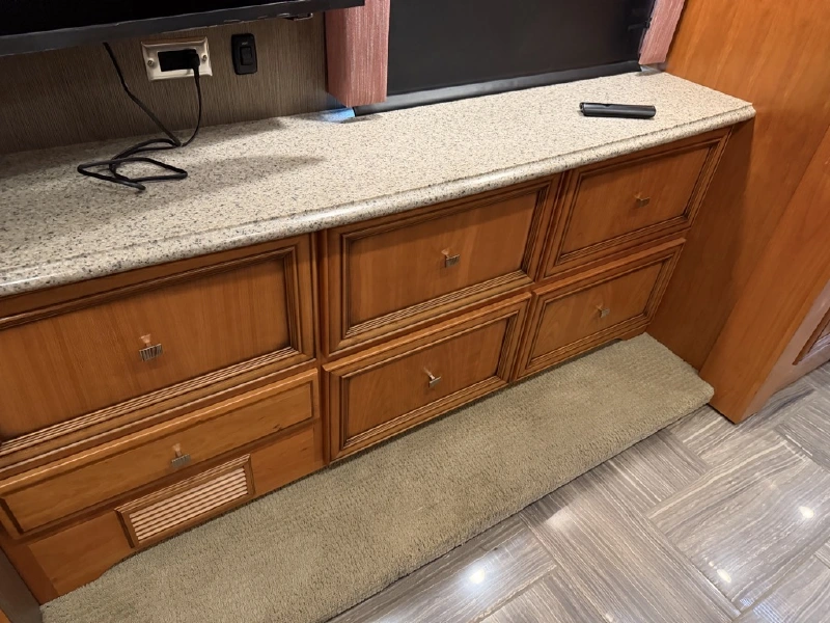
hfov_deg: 71.6
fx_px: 575
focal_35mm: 24
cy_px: 312
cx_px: 415
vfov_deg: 56.8
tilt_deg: -34.9
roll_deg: -7.0
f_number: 1.78
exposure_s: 1/40
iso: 800
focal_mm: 6.76
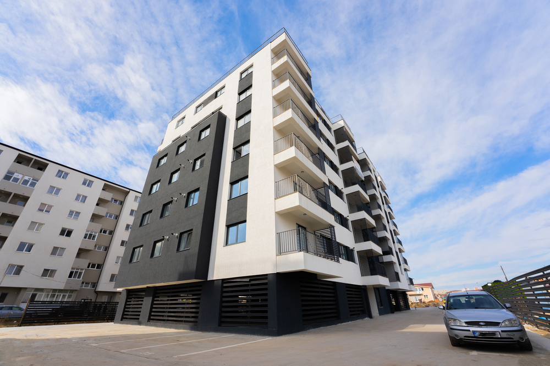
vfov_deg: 81.2
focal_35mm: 14
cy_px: 183
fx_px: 214
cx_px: 275
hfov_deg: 104.3
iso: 100
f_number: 11
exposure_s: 1/100
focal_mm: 14
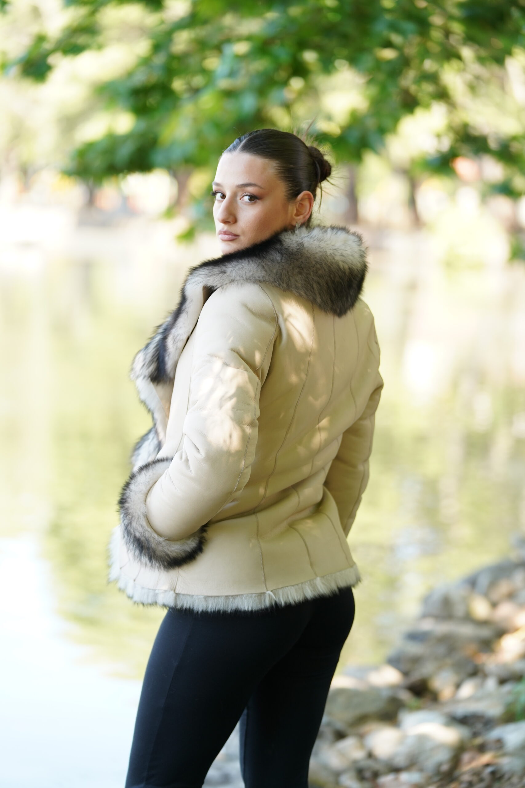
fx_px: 2275
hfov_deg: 13.2
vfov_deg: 19.6
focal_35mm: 104
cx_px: 262
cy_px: 394
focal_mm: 104
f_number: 2.8
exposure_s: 1/320
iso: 320
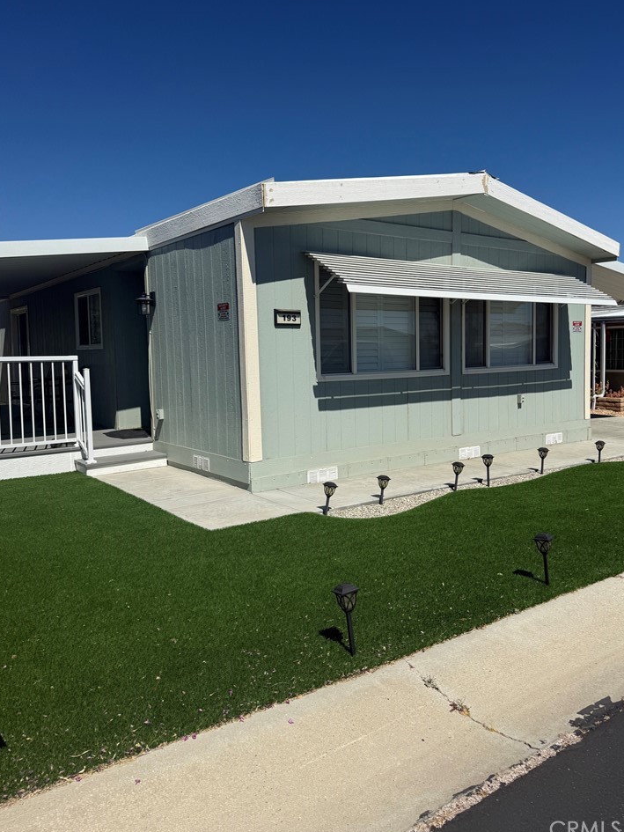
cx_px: 331
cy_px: 391
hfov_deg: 53.0
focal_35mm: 26
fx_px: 625
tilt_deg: -4.1
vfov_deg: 67.2
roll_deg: +0.7
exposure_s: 1/9091
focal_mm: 6.76
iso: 80
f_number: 1.78
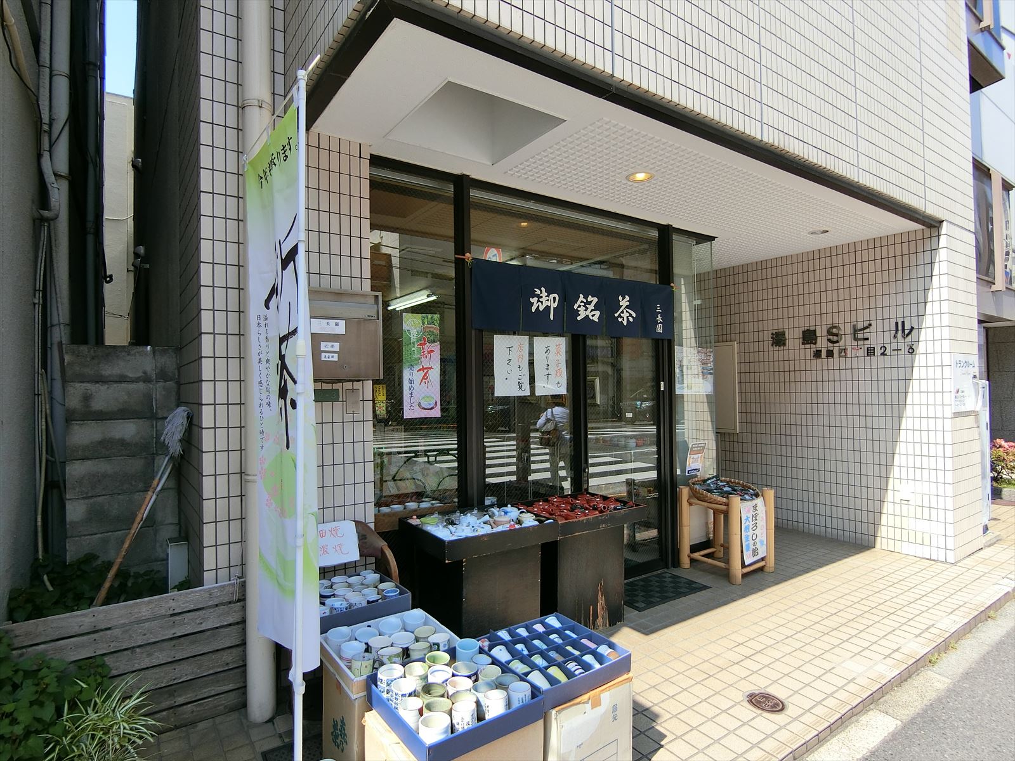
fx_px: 557
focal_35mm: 19
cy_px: 380
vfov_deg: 68.7
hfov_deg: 84.7
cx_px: 508
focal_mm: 4.06
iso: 80
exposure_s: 1/640
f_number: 2.7
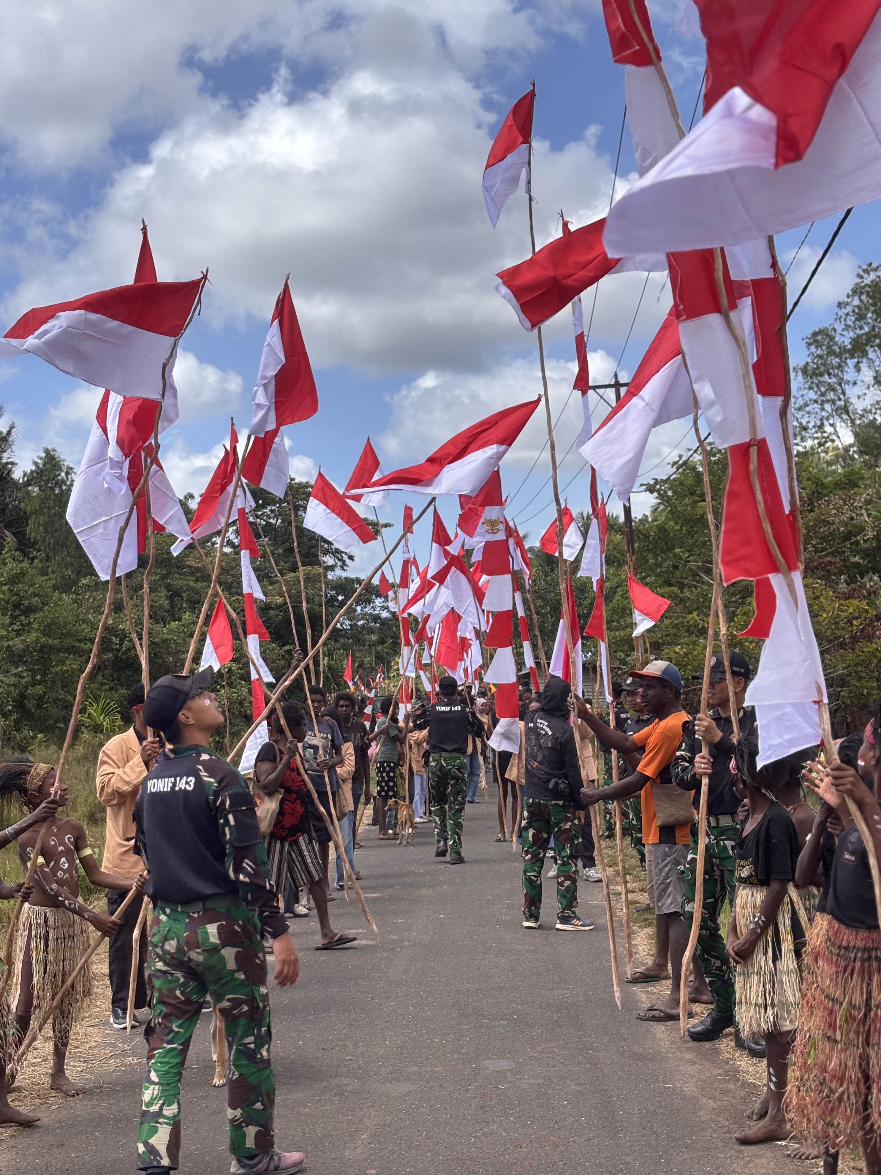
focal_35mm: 53
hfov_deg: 27.5
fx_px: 1799
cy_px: 579
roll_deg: -0.2
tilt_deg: +2.6
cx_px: 443
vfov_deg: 36.2
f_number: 1.6
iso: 40
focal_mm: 5.96
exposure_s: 1/2242
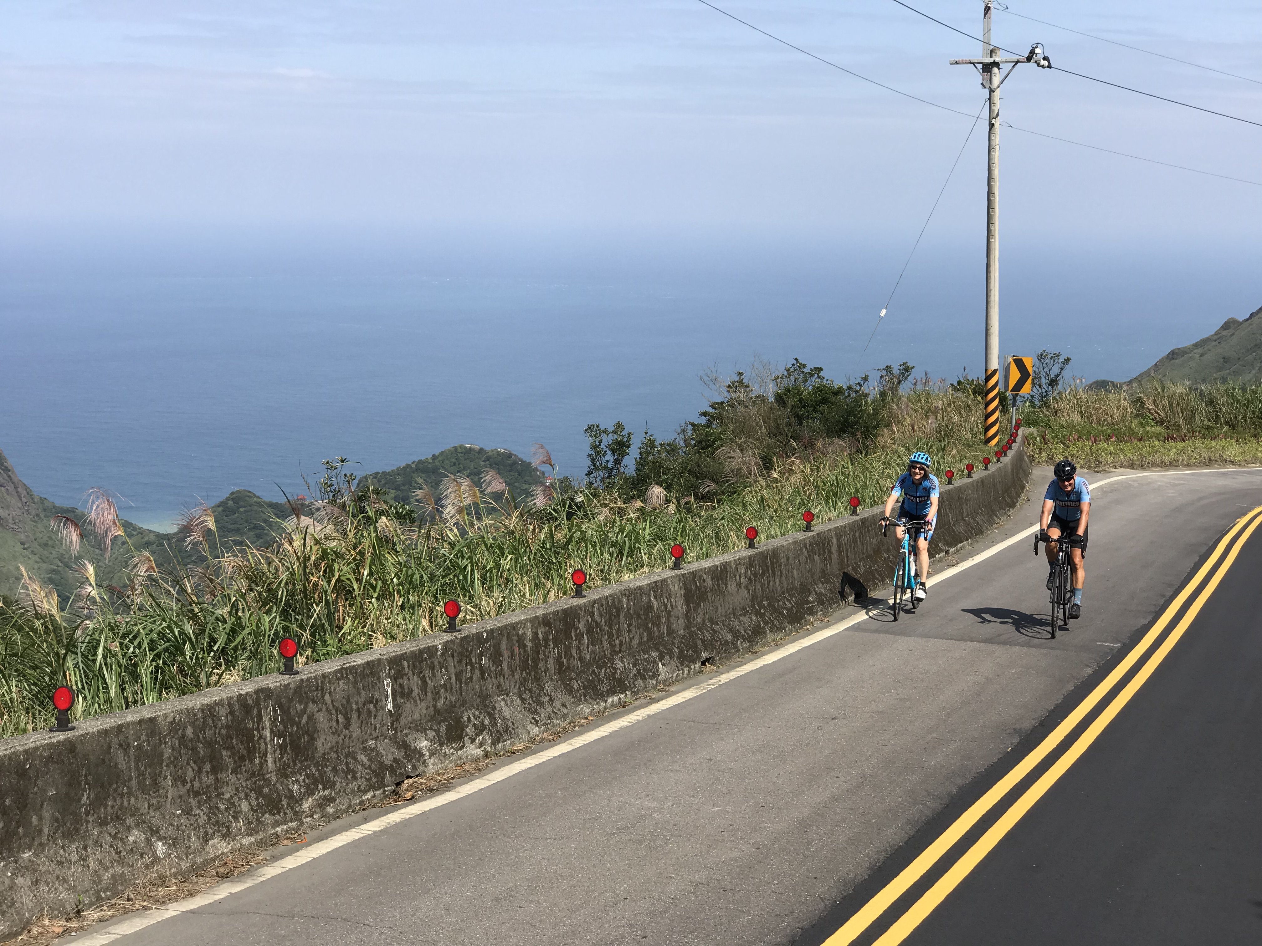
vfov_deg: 25.7
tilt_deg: -8.1
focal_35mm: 57
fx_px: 2078
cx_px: 631
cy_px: 473
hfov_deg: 33.8
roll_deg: -0.4
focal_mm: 6.6
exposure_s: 1/870
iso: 20
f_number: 2.8
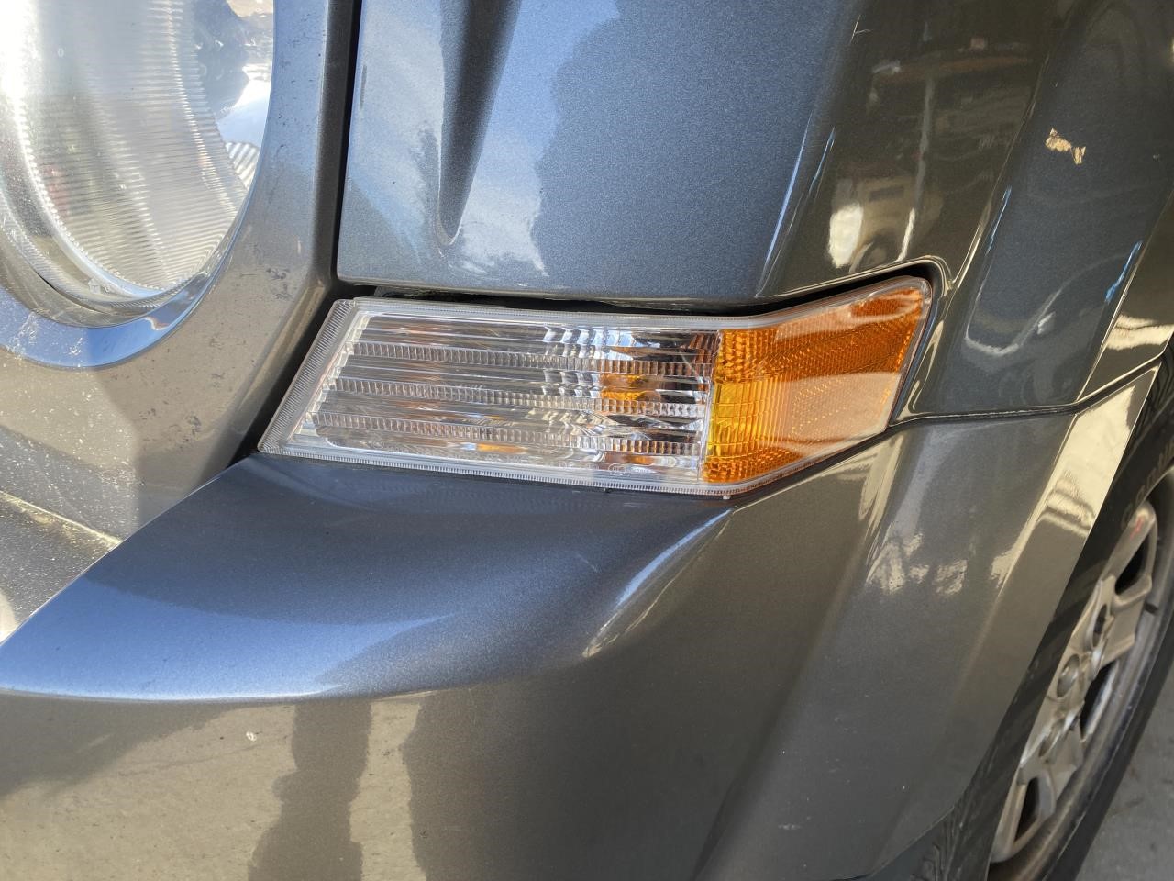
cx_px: 587
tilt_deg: -25.8
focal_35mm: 26
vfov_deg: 53.1
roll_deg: +0.9
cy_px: 440
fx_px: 882
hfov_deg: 67.3
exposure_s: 1/204
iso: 32
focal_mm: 4.25
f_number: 1.8
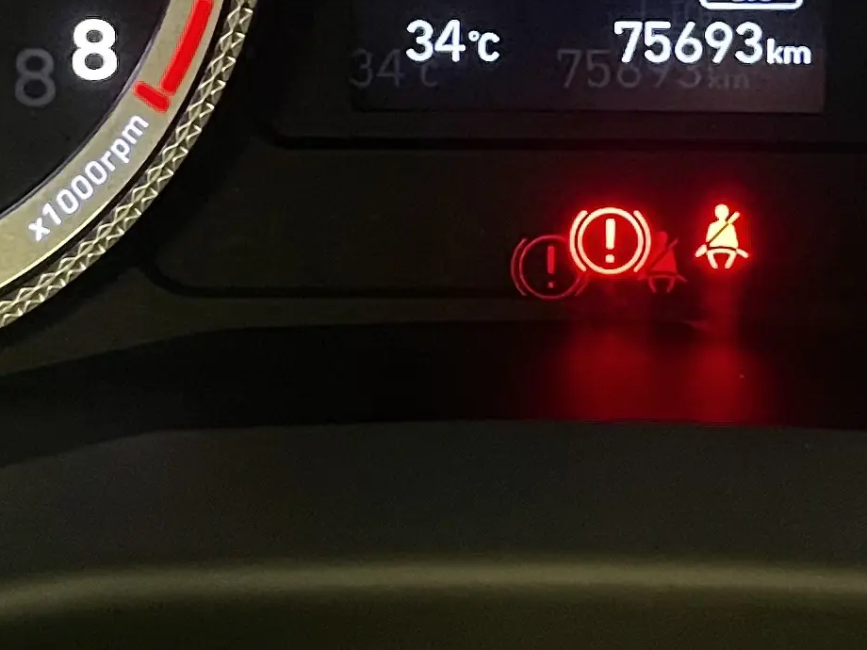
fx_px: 2855
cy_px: -171
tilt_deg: -24.5
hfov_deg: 17.2
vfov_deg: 12.6
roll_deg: -0.3
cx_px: 598
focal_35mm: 114
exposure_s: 1/30
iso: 640
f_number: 1.6
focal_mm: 5.1
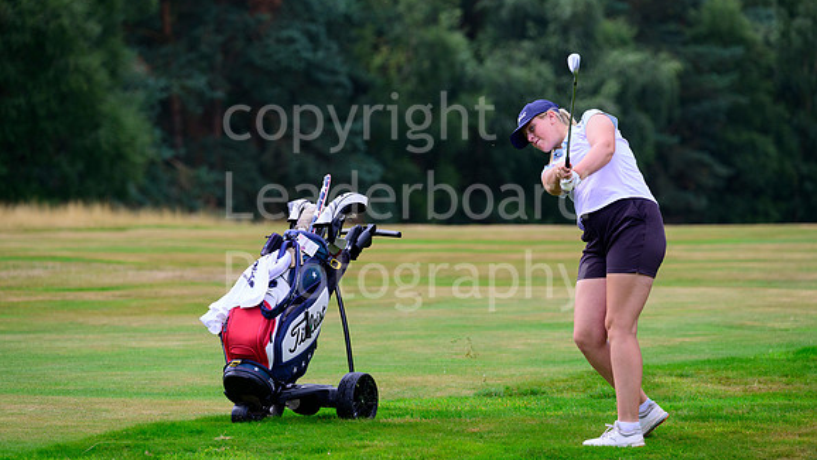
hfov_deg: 8.2
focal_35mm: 263
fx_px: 5697
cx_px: 408
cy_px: 209
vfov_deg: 4.6
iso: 800
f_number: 6.3
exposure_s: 1/1600
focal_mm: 250
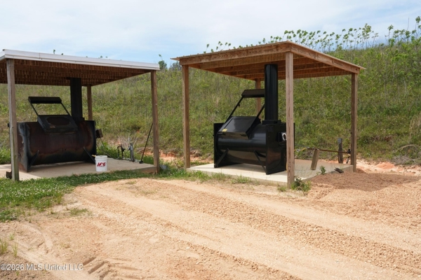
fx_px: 386
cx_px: 210
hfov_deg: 57.2
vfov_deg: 40.0
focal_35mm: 33
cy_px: 140
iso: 320
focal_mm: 33
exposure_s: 1/320
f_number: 11
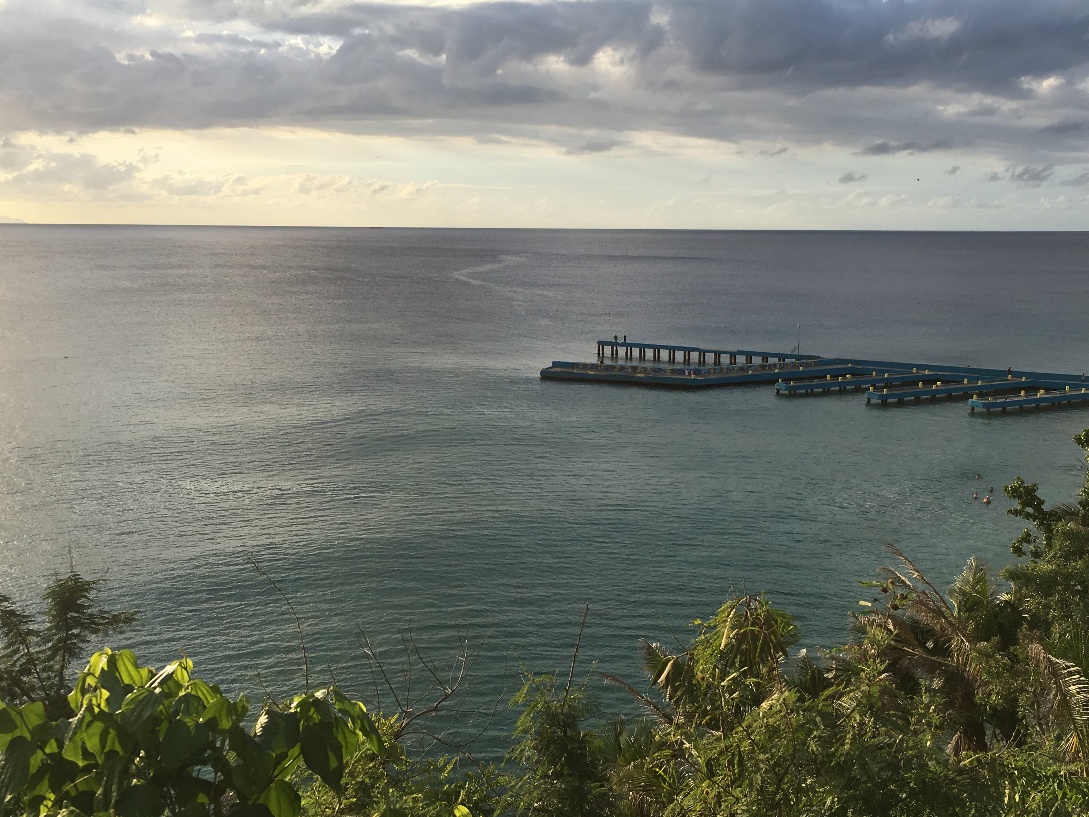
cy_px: 427
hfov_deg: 50.0
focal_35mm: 37
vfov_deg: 38.7
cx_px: 621
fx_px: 1164
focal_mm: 4.15
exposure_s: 1/1282
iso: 25
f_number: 2.2
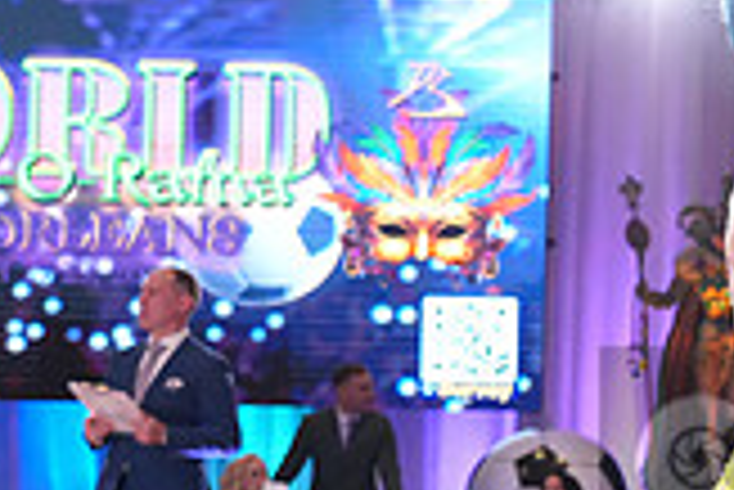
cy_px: 465
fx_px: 2898
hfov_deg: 13.6
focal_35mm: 142
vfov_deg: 9.6
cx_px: 1090
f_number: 4
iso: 3200
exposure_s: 1/500
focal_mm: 40
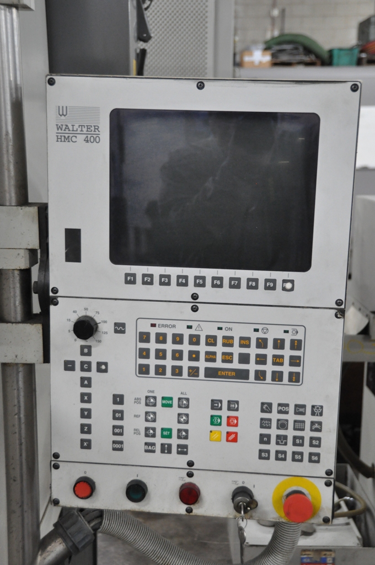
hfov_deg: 28.0
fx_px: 752
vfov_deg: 41.2
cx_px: 188
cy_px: 282
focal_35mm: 48
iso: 2000
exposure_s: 1/30
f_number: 4.2
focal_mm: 32
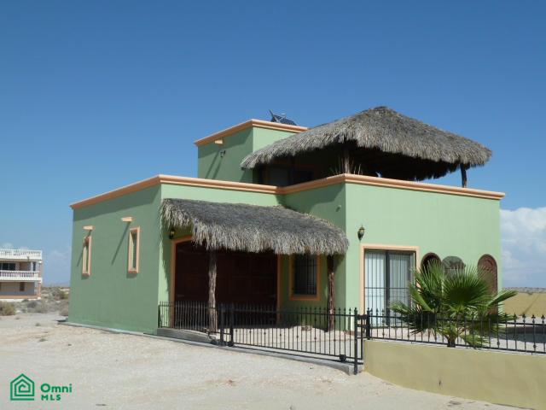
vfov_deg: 32.9
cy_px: 205
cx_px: 273
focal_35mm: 44
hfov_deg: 42.9
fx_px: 694
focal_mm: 7.3
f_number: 5.6
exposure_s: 1/500
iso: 80
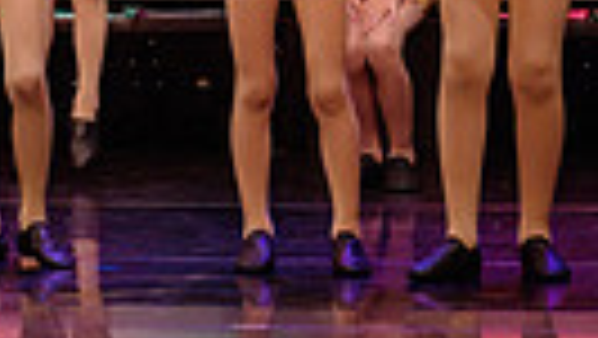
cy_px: -405
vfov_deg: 2.6
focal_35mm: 474
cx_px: -561
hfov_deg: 4.5
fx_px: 7521
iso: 1600
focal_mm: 92
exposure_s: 1/320
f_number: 2.8
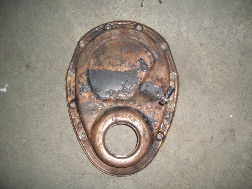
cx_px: 126
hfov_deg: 52.6
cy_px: 94
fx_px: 255
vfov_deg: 40.7
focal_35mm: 35
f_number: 2.6
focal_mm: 5.8
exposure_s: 1/60
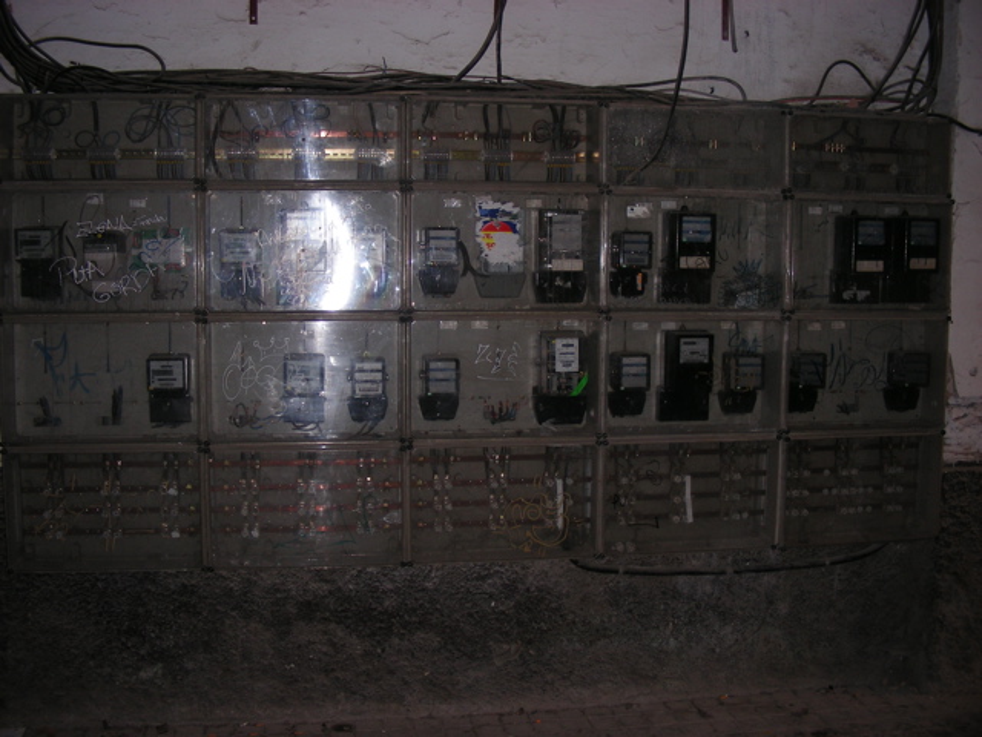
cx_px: 491
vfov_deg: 37.7
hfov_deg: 49.0
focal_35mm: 38
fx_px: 1078
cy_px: 368
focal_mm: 6.3
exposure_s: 1/60
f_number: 3.5
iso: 73
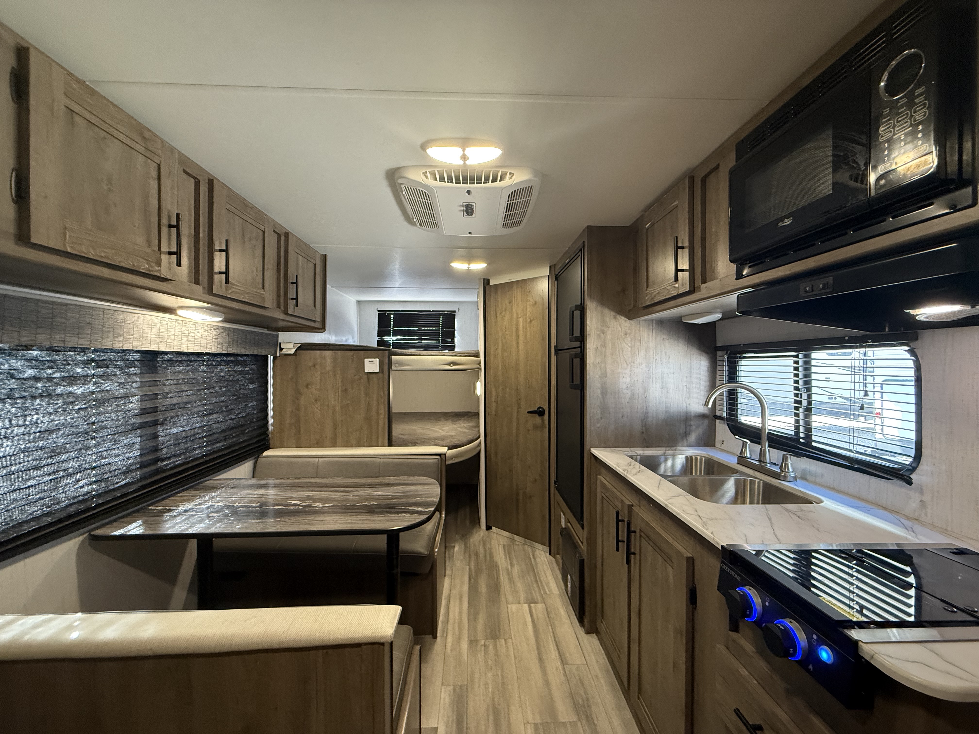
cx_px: 490
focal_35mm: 14
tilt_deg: +0.1
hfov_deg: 102.1
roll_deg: +0.1
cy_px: 367
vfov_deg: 85.7
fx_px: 396
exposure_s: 1/60
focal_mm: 2.22
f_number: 2.2
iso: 400
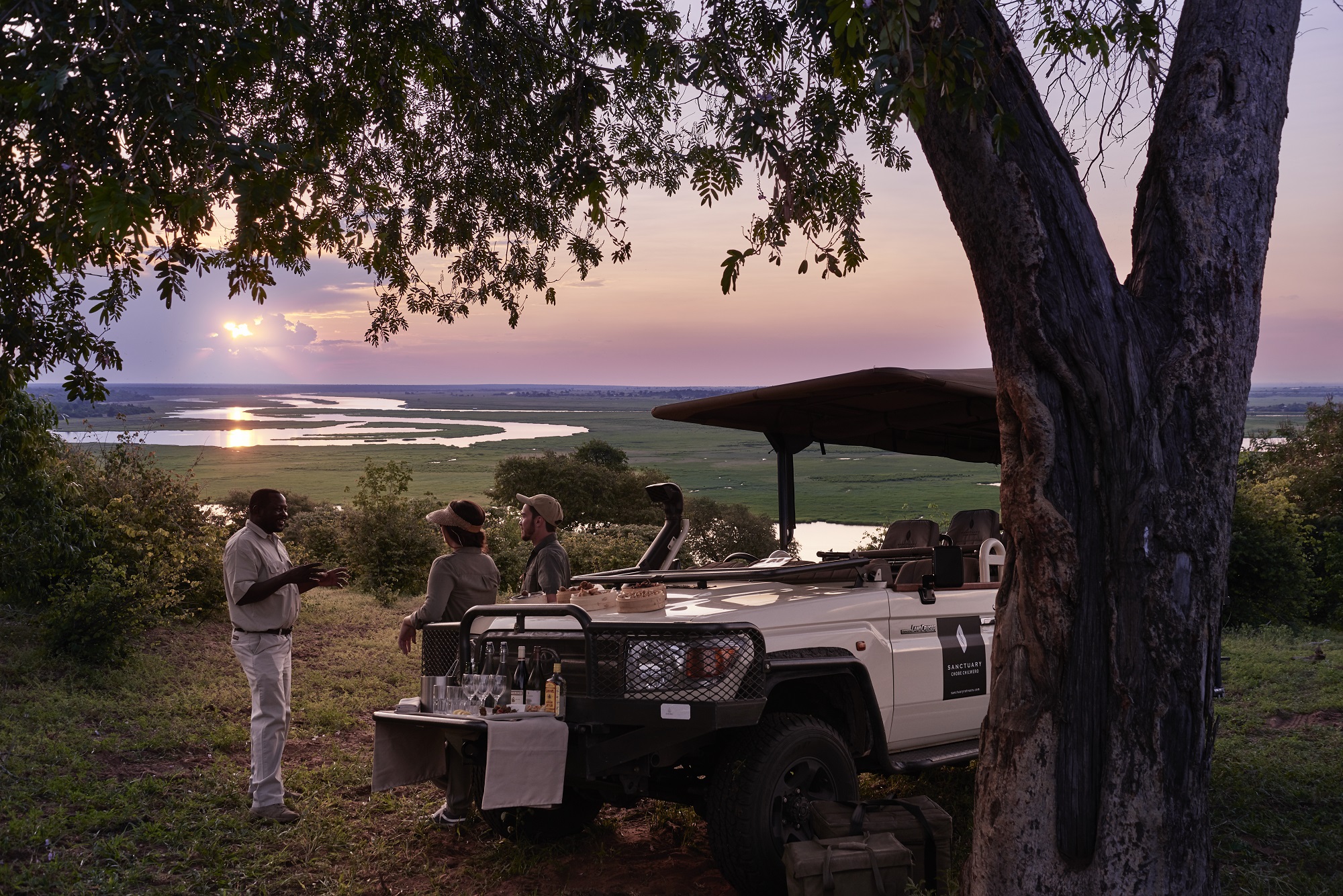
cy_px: 448
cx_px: 672
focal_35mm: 34
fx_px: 1268
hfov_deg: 55.8
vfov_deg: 38.9
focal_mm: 34
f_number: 8
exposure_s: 1/125
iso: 100
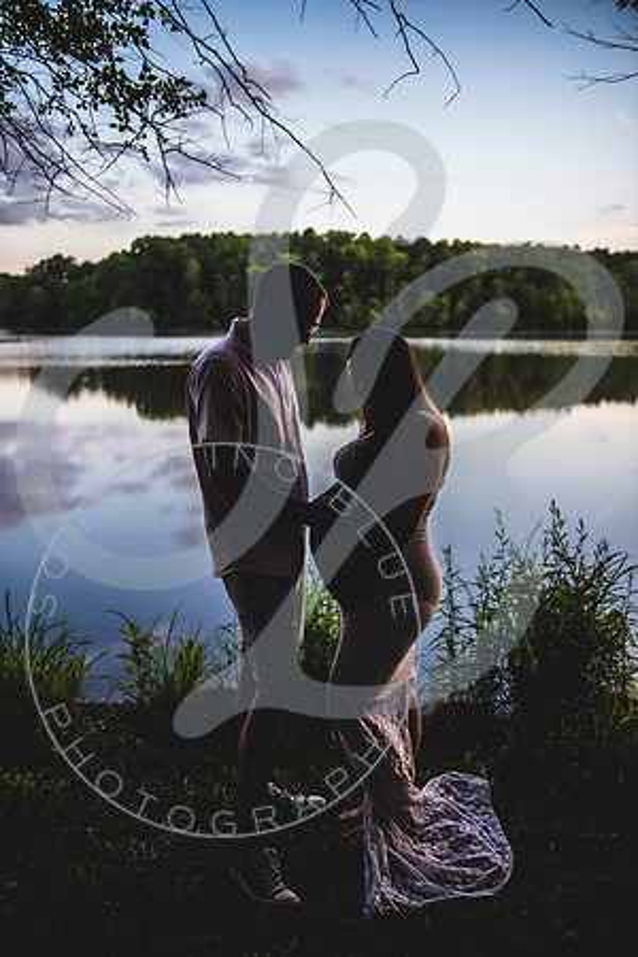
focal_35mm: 34
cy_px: 478
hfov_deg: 38.9
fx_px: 904
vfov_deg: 55.8
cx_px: 319
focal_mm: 34
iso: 200
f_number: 2.8
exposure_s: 1/640
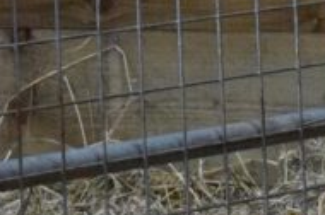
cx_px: 1191
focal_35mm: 627
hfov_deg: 3.2
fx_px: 5649
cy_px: -87
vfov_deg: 2.2
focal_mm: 55
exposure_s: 1/400
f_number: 5.6
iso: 3200
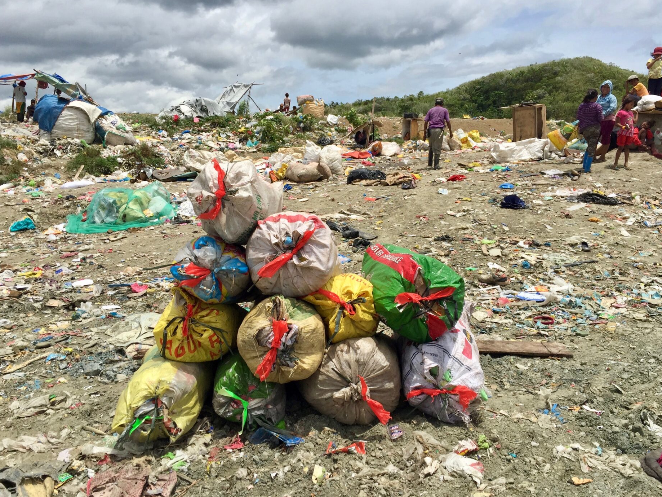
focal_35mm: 30
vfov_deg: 46.8
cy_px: 249
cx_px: 324
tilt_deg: -7.7
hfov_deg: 60.0
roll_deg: -2.1
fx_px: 574
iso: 32
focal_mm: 4.15
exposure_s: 1/3597
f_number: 2.2
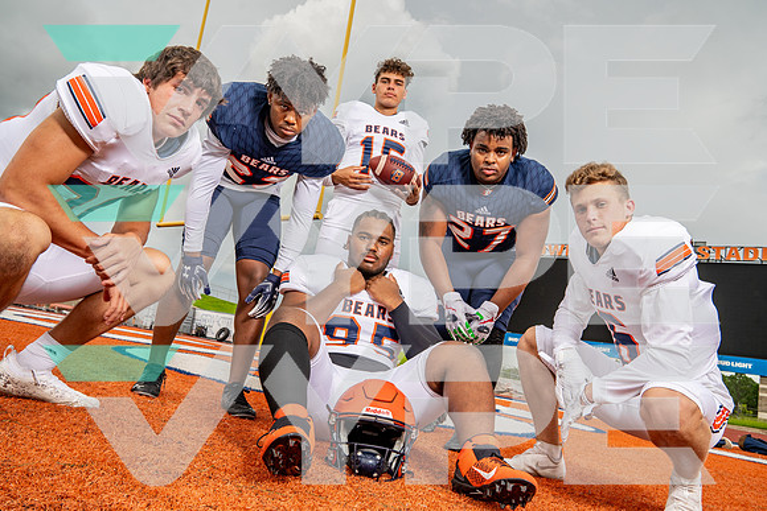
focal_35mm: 28
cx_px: 384
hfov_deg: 65.5
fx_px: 597
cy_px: 256
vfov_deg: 46.4
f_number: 9
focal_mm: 28
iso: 100
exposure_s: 1/160
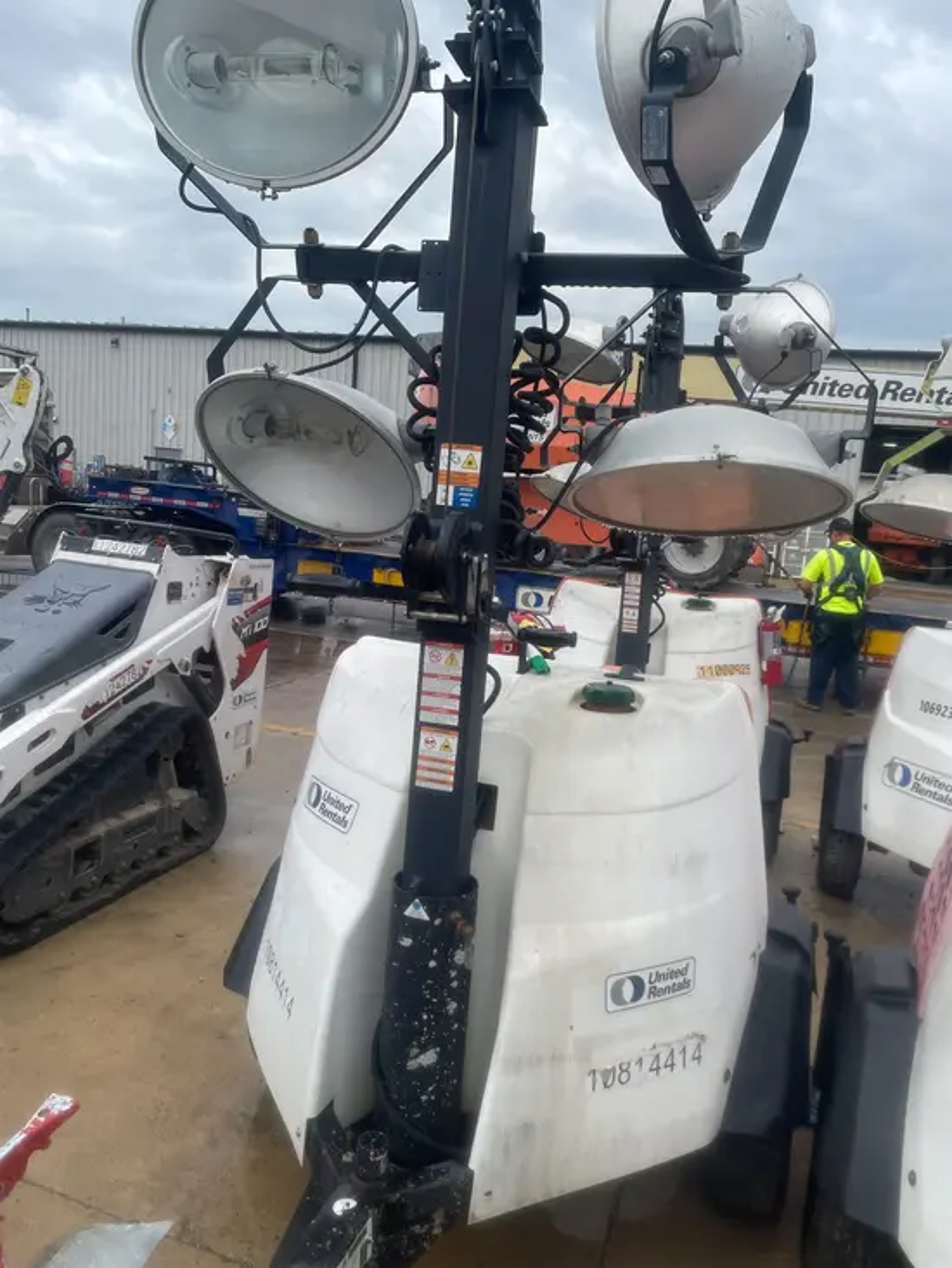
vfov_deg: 67.3
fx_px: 953
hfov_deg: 53.1
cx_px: 476
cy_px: 634
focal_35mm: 26
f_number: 1.6
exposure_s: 1/1159
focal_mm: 4.2
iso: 32
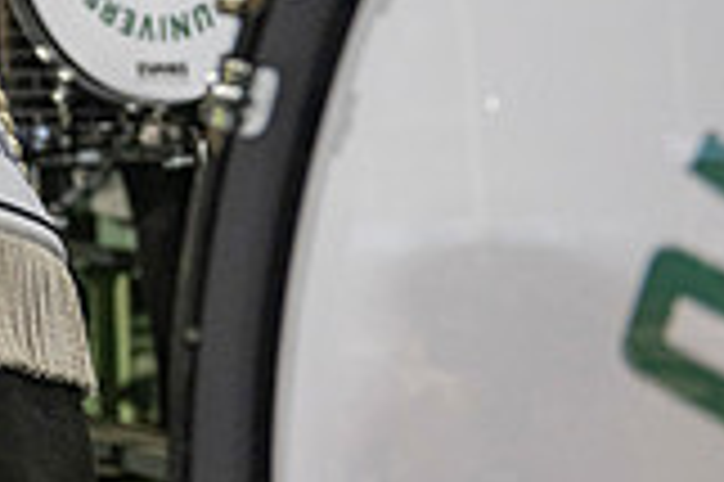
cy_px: -110
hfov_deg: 18.5
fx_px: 1808
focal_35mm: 90
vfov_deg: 14.6
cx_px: -517
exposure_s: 1/500
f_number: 3.2
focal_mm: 25
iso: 2000
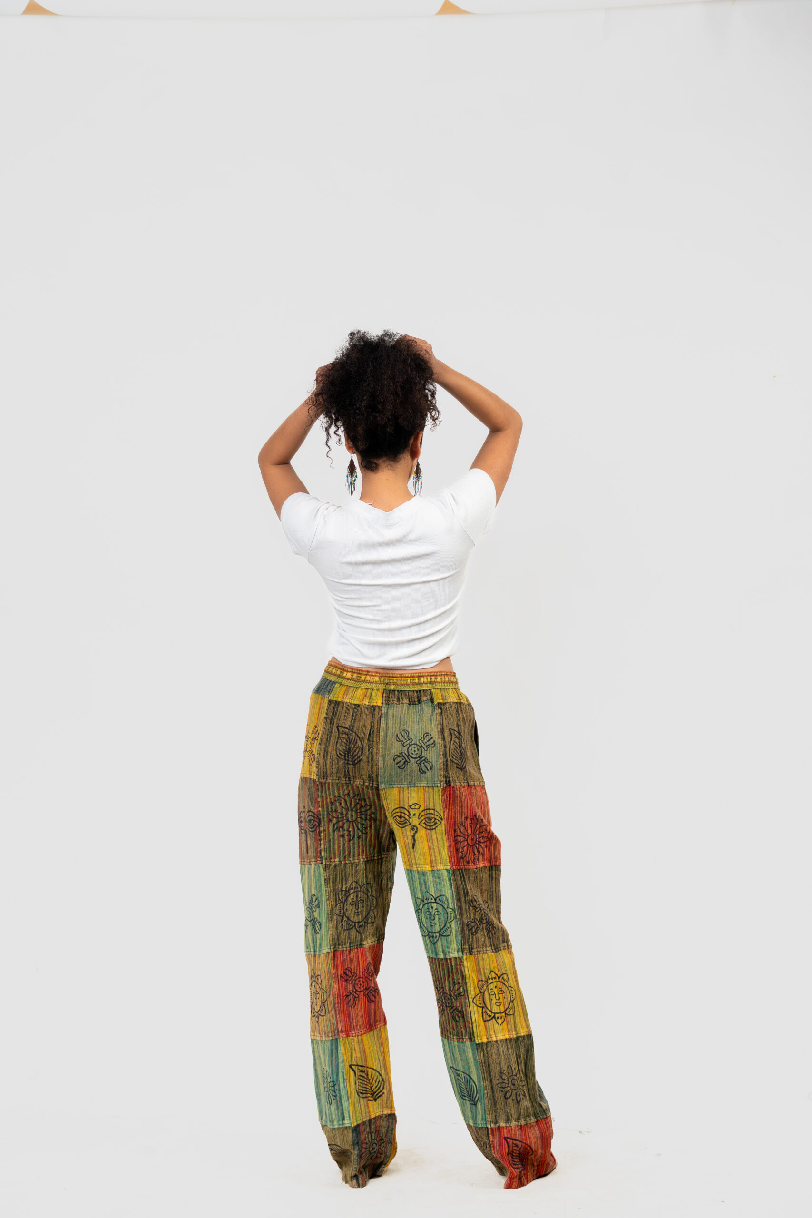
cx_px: 406
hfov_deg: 25.5
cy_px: 609
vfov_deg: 37.5
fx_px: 1793
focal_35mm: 53
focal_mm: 53
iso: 200
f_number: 4
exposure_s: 1/200
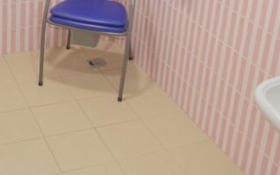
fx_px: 489
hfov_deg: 31.6
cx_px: 84
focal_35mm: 64
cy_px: -26
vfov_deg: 19.4
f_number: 4.5
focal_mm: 18
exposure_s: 1/80
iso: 400
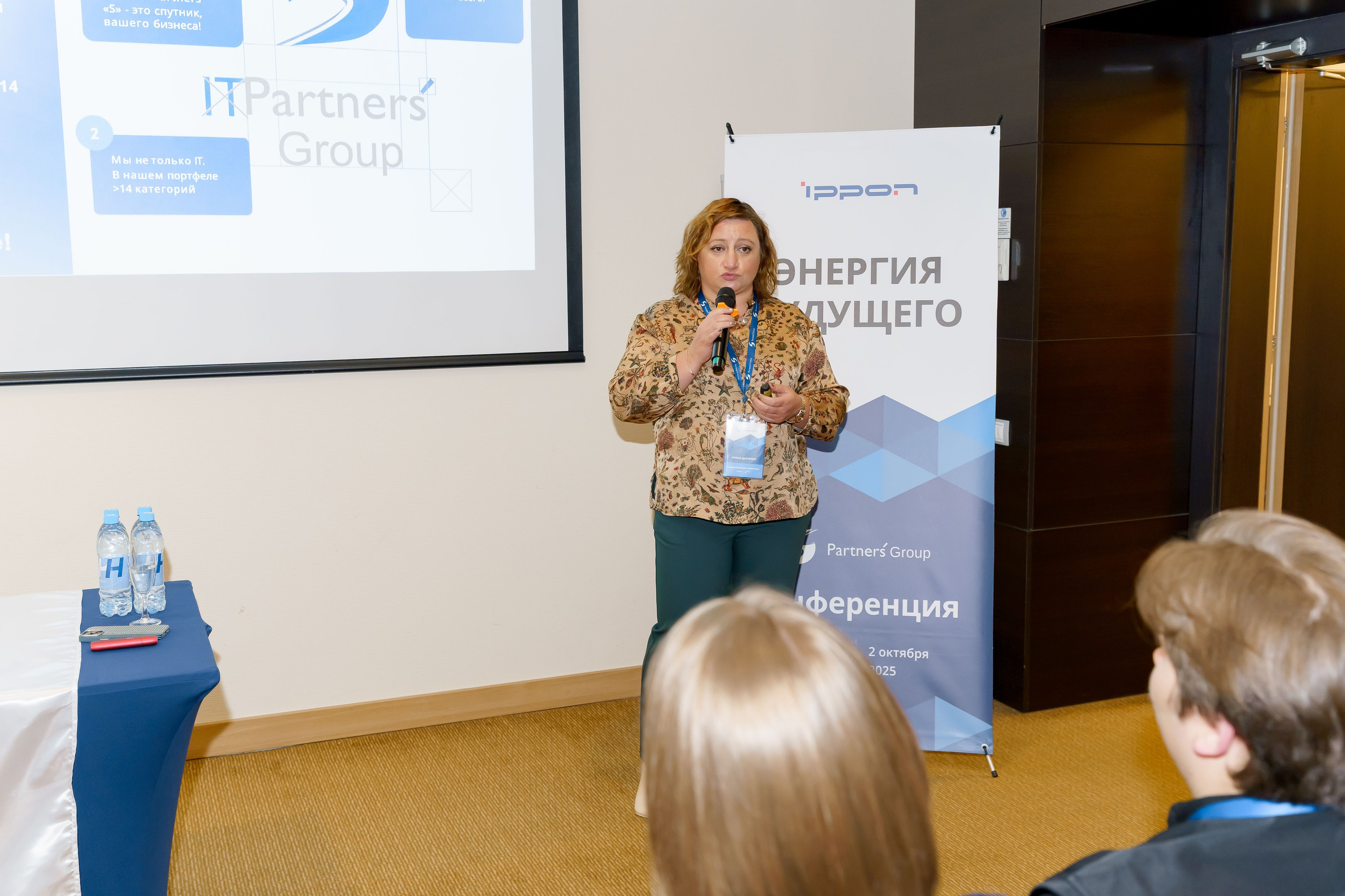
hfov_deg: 53.1
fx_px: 1345
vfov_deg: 36.9
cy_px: 448
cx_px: 672
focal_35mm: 36
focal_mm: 36
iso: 1600
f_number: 4.5
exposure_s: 1/125
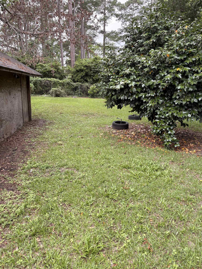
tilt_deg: -12.5
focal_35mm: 26
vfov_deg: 67.3
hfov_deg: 53.1
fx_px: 202
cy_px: 134
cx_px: 101
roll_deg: -1.9
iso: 50
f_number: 1.6
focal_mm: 5.96
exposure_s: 1/173
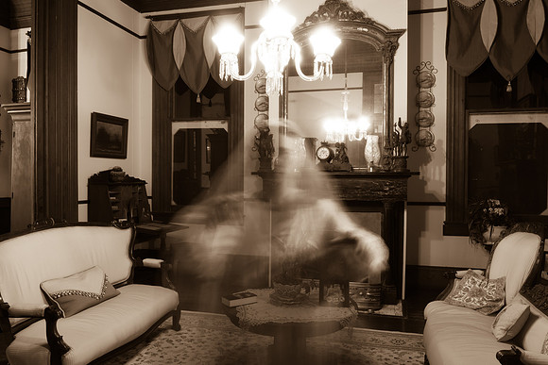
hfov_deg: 65.5
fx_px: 426
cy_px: 182
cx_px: 274
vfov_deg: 46.4
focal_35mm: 28
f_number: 11
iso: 200
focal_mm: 28
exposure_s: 8
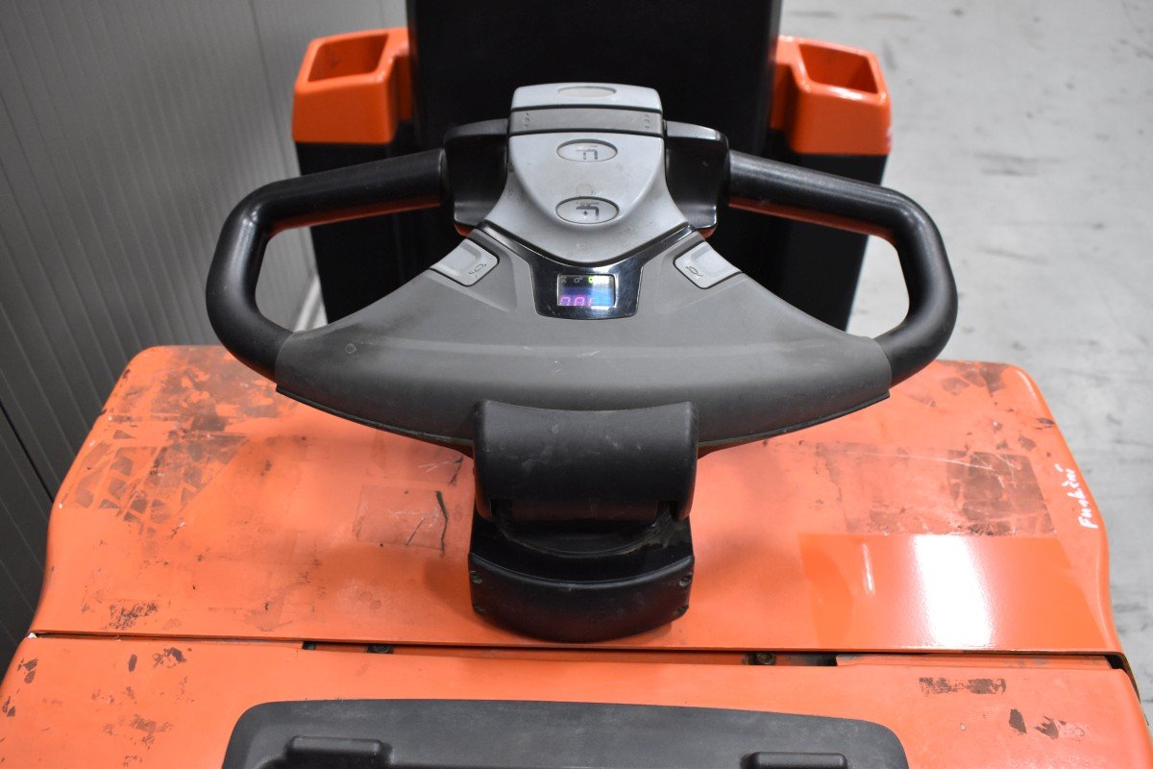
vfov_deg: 43.6
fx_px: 961
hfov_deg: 61.9
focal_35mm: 30
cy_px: 384
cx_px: 576
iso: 1600
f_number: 5
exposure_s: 1/60
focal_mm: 20
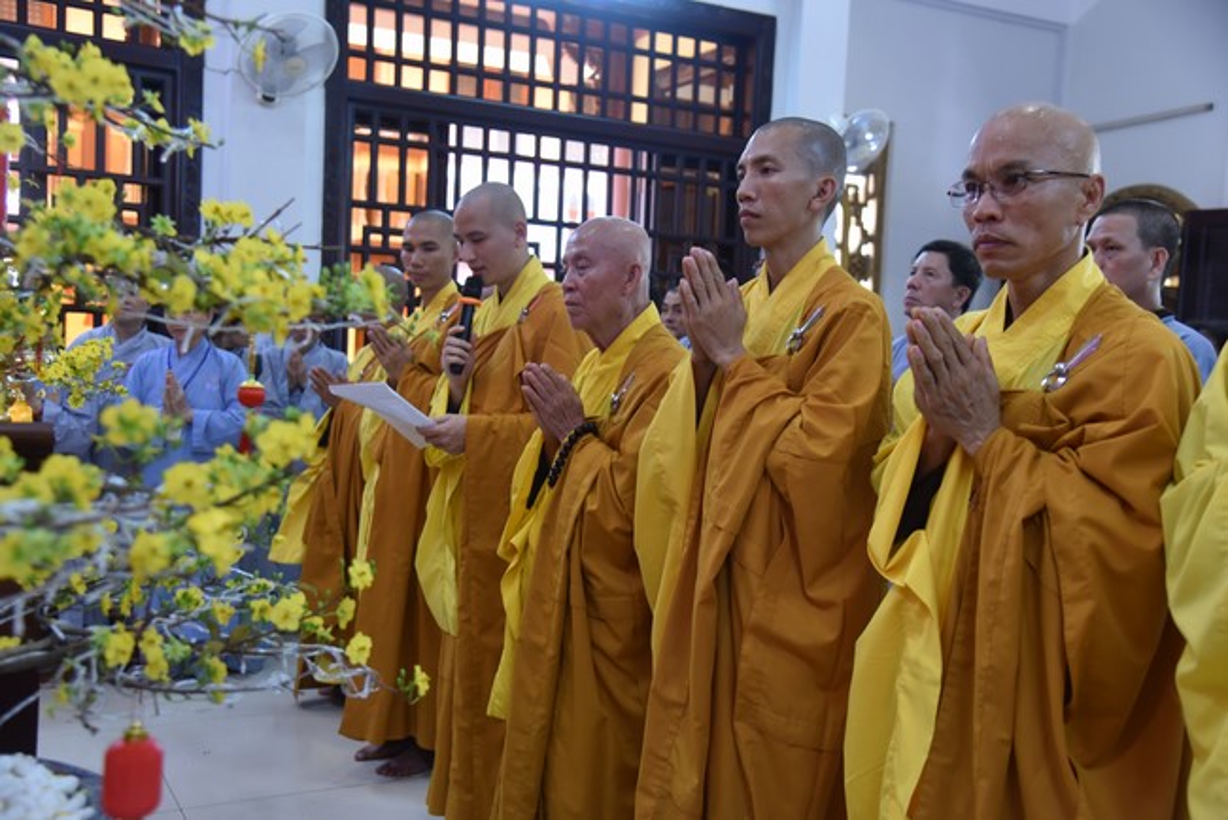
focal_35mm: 38
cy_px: 410
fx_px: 1297
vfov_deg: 35.1
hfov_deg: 50.7
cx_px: 614
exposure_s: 1/60
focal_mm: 38
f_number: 4
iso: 1400
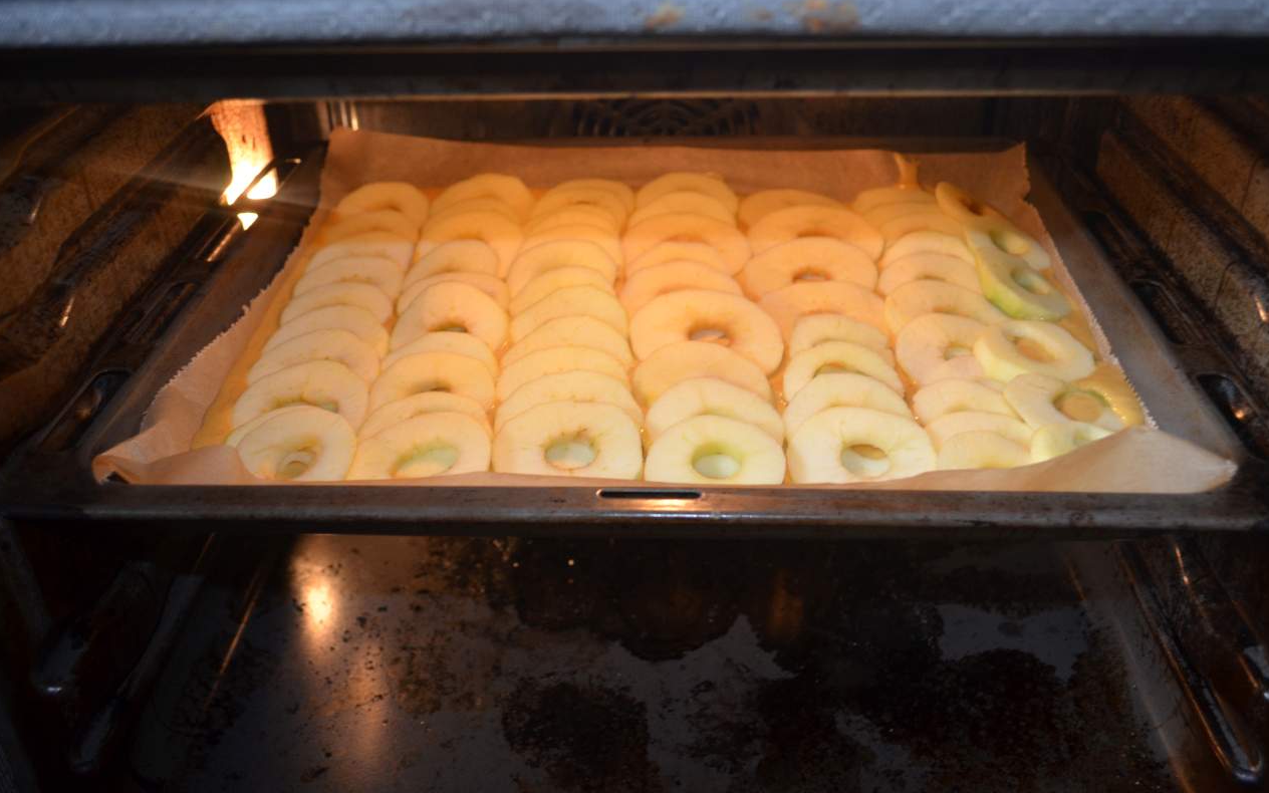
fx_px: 1176
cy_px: 400
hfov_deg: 56.7
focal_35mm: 34
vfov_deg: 37.3
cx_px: 638
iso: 500
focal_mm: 22
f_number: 4
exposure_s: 1/60
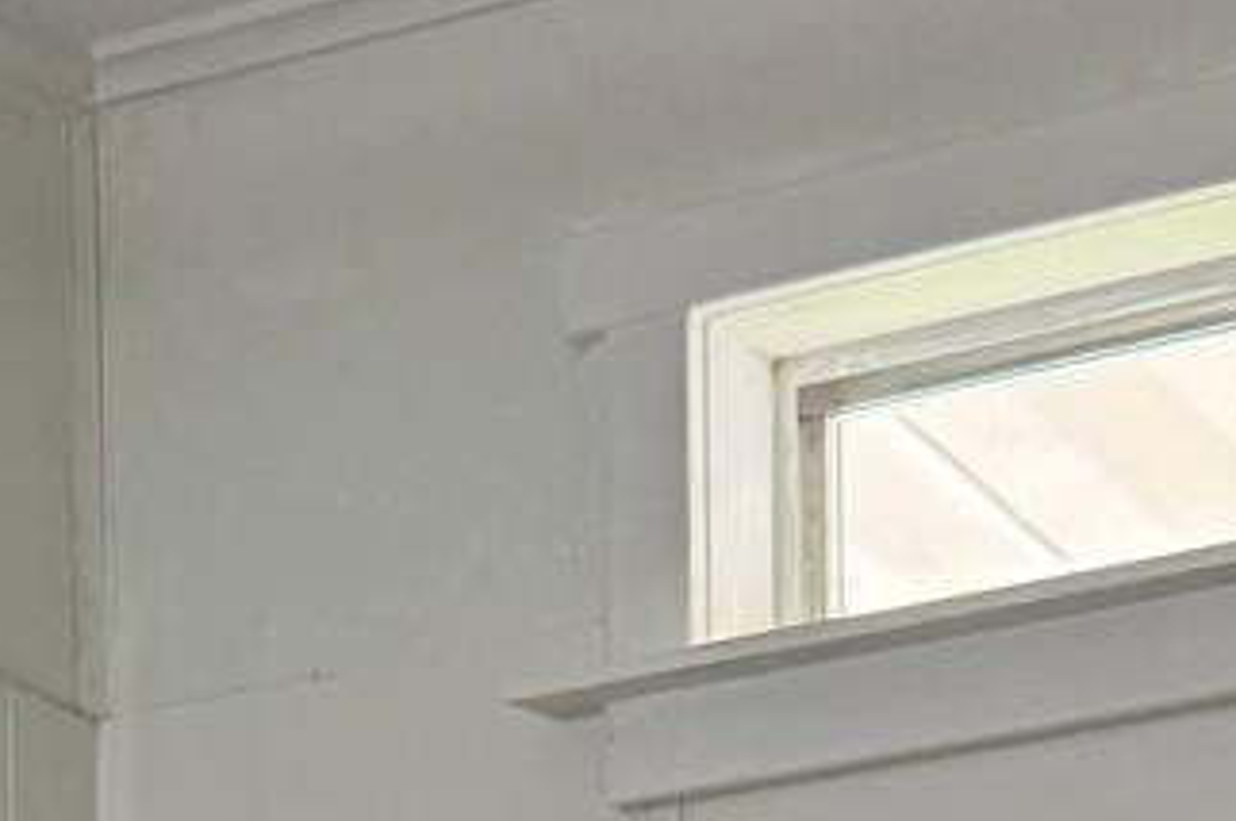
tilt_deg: -3.6
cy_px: 2386
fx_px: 5453
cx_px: 399
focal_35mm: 159
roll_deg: +1.6
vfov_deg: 7.6
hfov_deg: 12.9
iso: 200
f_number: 1.78
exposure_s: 1/156
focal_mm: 6.76
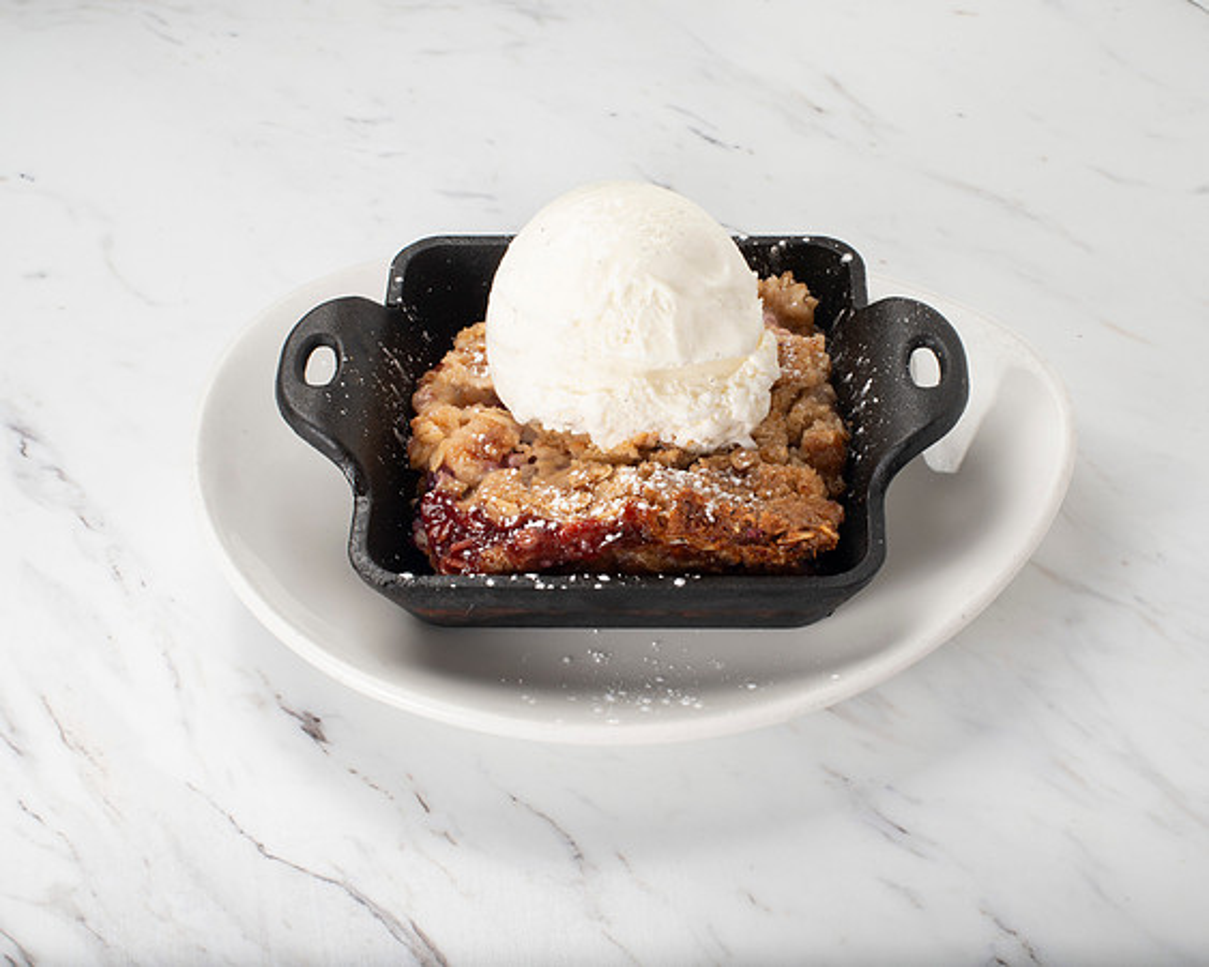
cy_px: 483
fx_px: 2027
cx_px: 671
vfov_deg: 26.8
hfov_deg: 33.2
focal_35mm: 57
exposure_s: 1/250
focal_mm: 50
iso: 200
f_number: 16
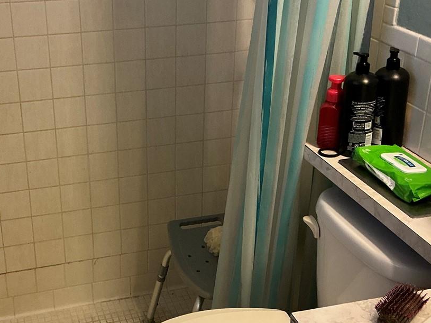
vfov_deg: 26.5
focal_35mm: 55
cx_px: 158
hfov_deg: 34.7
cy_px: 181
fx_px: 685
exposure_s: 1/60
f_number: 1.8
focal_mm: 3
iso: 125
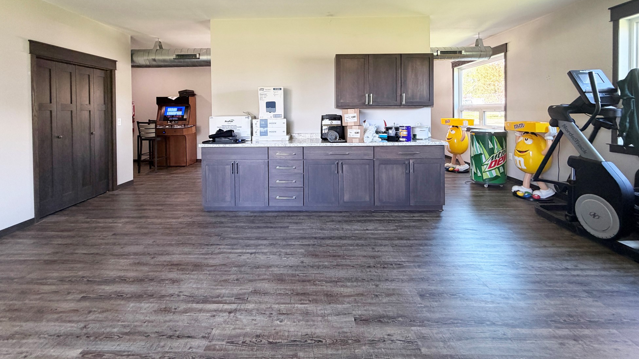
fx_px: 271
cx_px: 309
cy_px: 113
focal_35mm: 16
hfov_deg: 99.3
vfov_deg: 64.9
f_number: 2.2
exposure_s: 1/60
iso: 200
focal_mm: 2.22
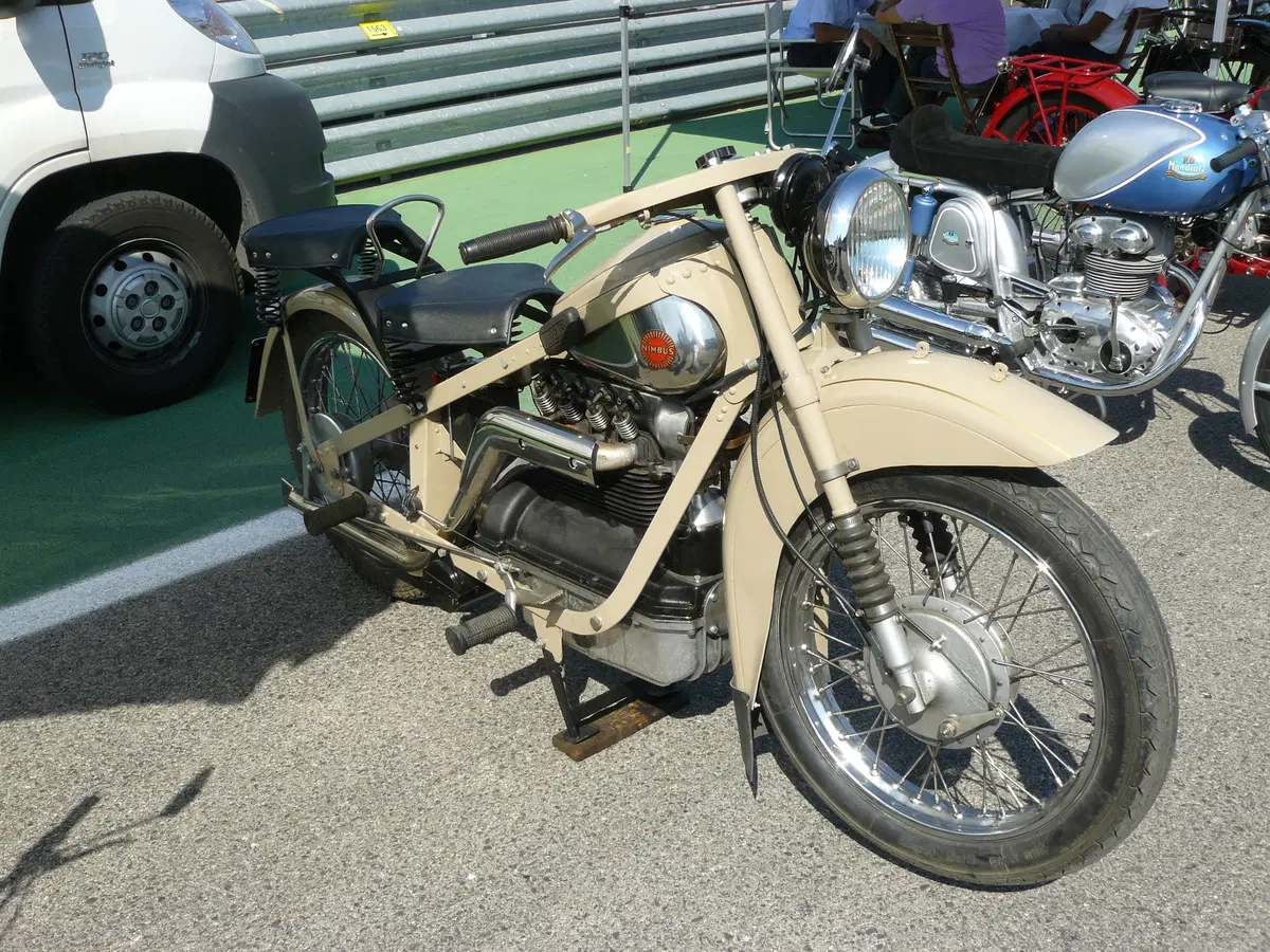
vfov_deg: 39.7
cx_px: 635
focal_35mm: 36
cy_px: 476
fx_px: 1321
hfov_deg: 51.4
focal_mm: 6
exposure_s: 1/400
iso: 100
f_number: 5.6
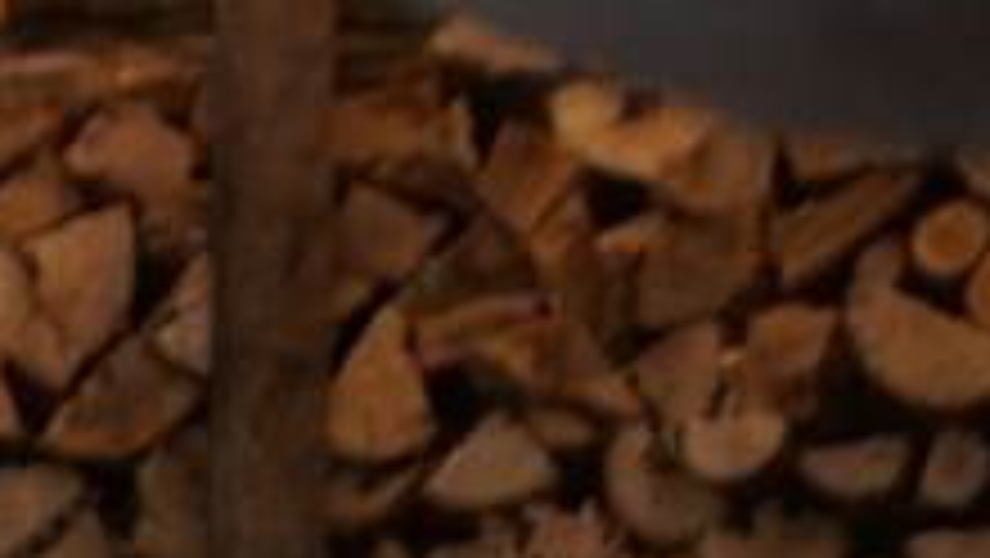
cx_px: -927
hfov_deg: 13.2
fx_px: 3756
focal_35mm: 143
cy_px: 1462
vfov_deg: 7.7
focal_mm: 20
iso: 1250
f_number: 4
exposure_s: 1/60
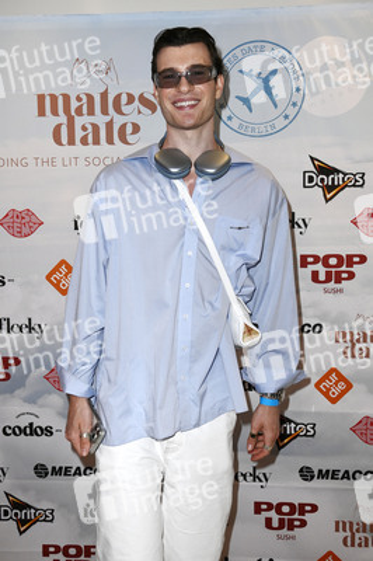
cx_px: 186
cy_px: 280
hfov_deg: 31.8
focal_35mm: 42
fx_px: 654
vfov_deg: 46.4
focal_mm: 42
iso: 800
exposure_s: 1/250
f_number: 5.6
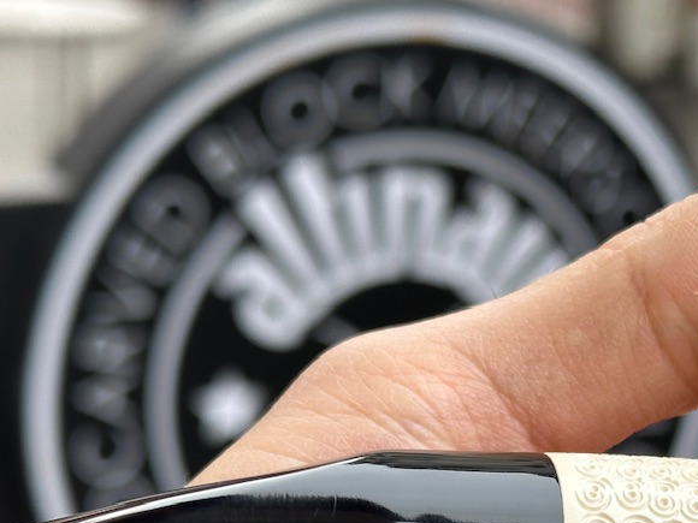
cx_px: 578
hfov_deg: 18.3
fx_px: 2137
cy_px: 548
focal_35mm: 106
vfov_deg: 13.7
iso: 64
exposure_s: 1/264
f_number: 1.78
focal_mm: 6.86
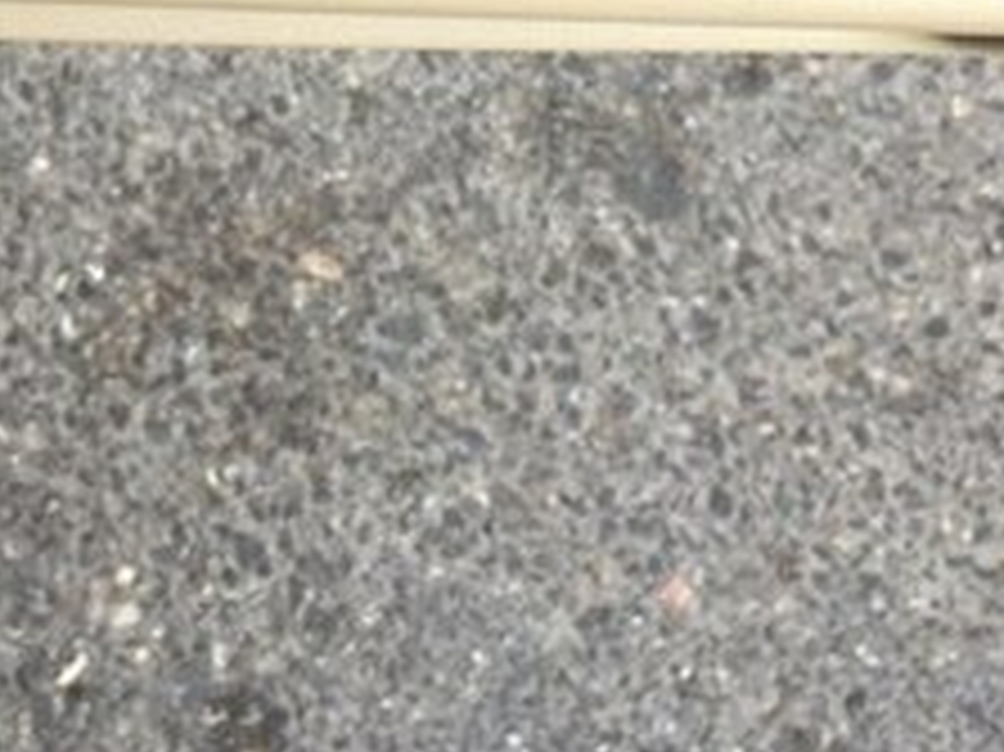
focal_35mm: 86
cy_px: -133
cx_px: 171
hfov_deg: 22.4
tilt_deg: -70.1
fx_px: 2493
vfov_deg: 16.5
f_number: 2.2
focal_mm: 4.15
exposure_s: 1/100
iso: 32
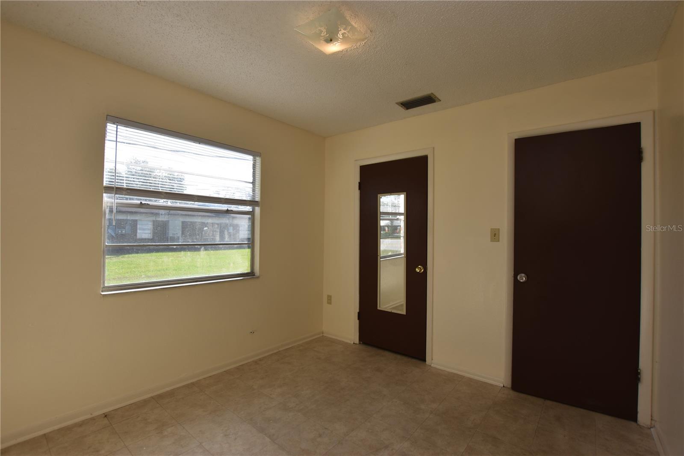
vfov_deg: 77.3
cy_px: 228
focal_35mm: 15
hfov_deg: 100.4
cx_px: 342
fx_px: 285
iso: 100
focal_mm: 10
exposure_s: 1/125
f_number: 5.6
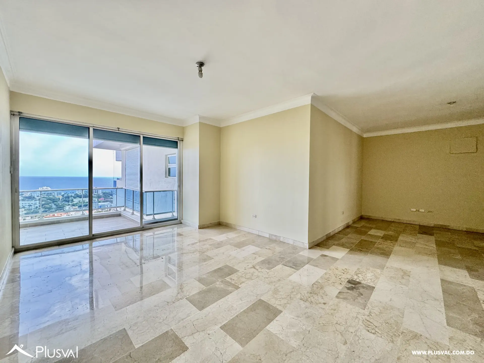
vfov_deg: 85.7
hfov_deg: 102.1
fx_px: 196
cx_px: 242
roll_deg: -0.9
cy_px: 182
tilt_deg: -2.1
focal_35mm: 14
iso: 200
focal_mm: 2.22
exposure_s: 1/99
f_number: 2.2
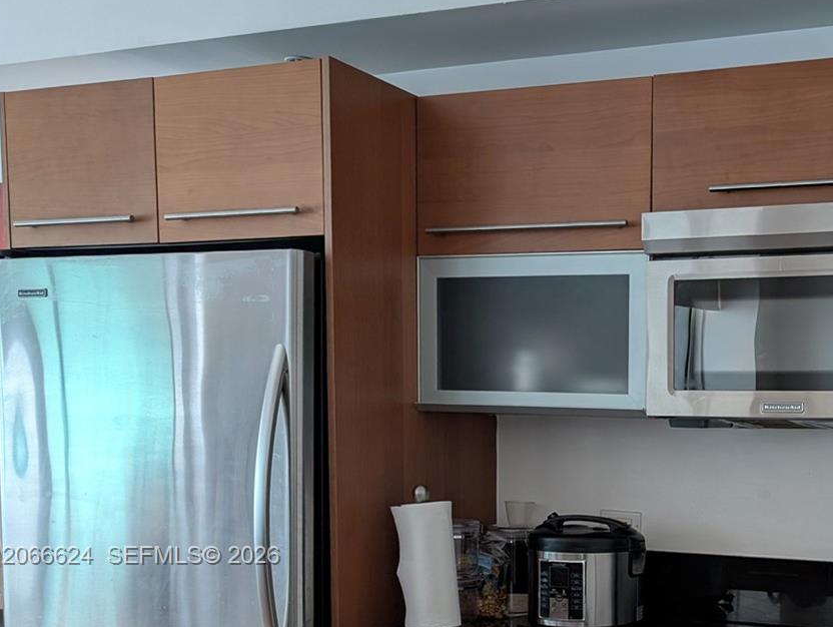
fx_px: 1108
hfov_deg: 38.1
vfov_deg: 30.3
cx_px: 766
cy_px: 557
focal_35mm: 46
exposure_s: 1/23.8
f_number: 1.68
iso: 81
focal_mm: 6.9
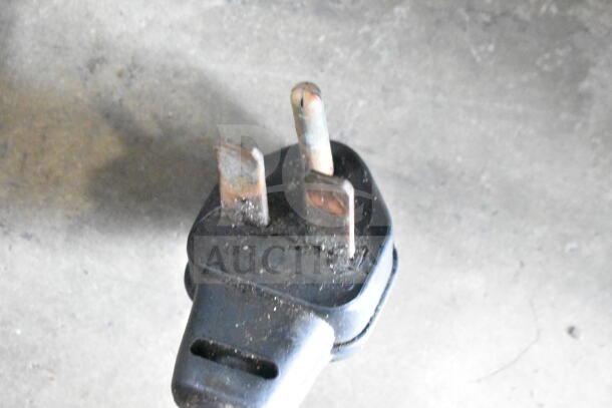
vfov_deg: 16.6
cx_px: 306
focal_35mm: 82
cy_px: 204
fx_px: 1403
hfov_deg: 24.6
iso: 25600
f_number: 5.6
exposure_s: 1/50
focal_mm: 55
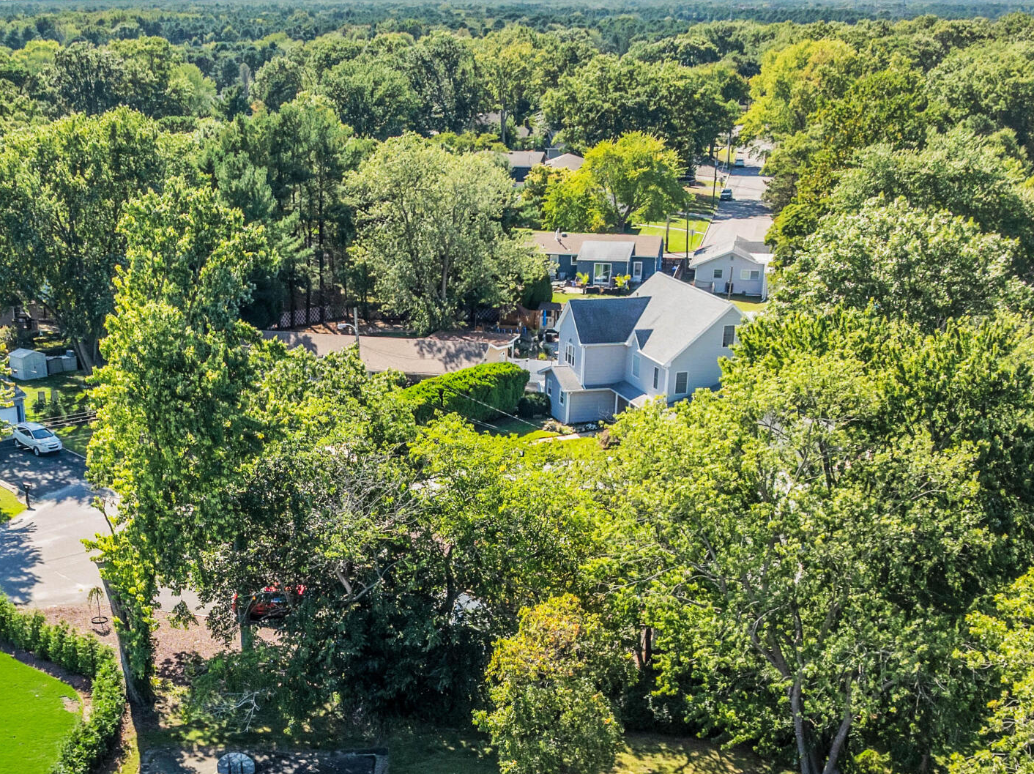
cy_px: 760
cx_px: 385
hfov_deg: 37.3
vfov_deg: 27.1
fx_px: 1522
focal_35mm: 51
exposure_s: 1/2000
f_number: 2.8
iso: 280
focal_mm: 12.29
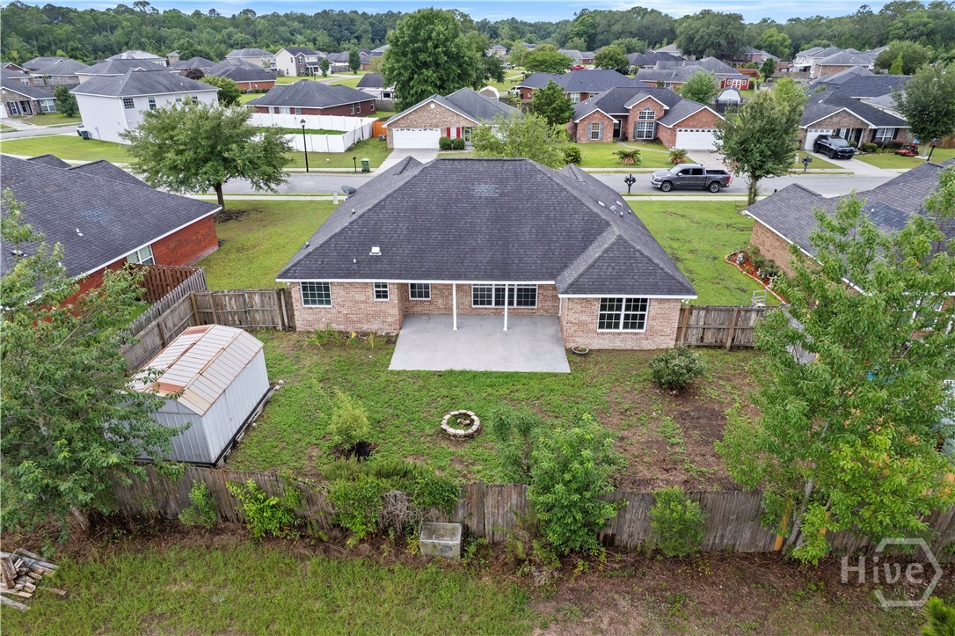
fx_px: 583
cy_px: 318
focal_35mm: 22
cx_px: 478
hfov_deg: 78.6
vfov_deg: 57.2
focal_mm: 8.38
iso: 100
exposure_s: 1/640
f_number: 2.8
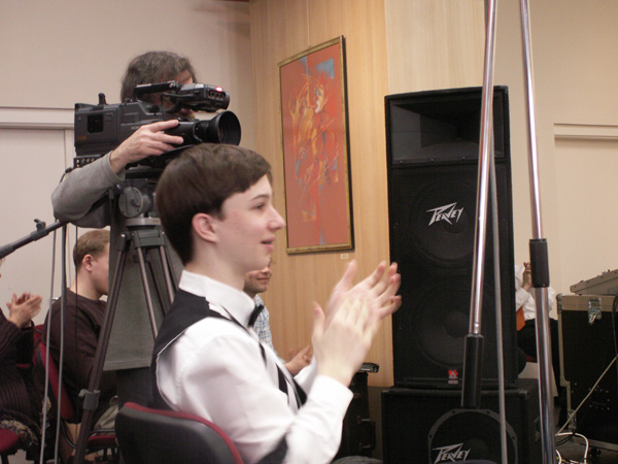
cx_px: 309
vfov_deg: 23.3
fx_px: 1125
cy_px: 232
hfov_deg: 30.7
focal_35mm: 63
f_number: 3.2
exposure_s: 1/15
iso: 160
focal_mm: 10.47
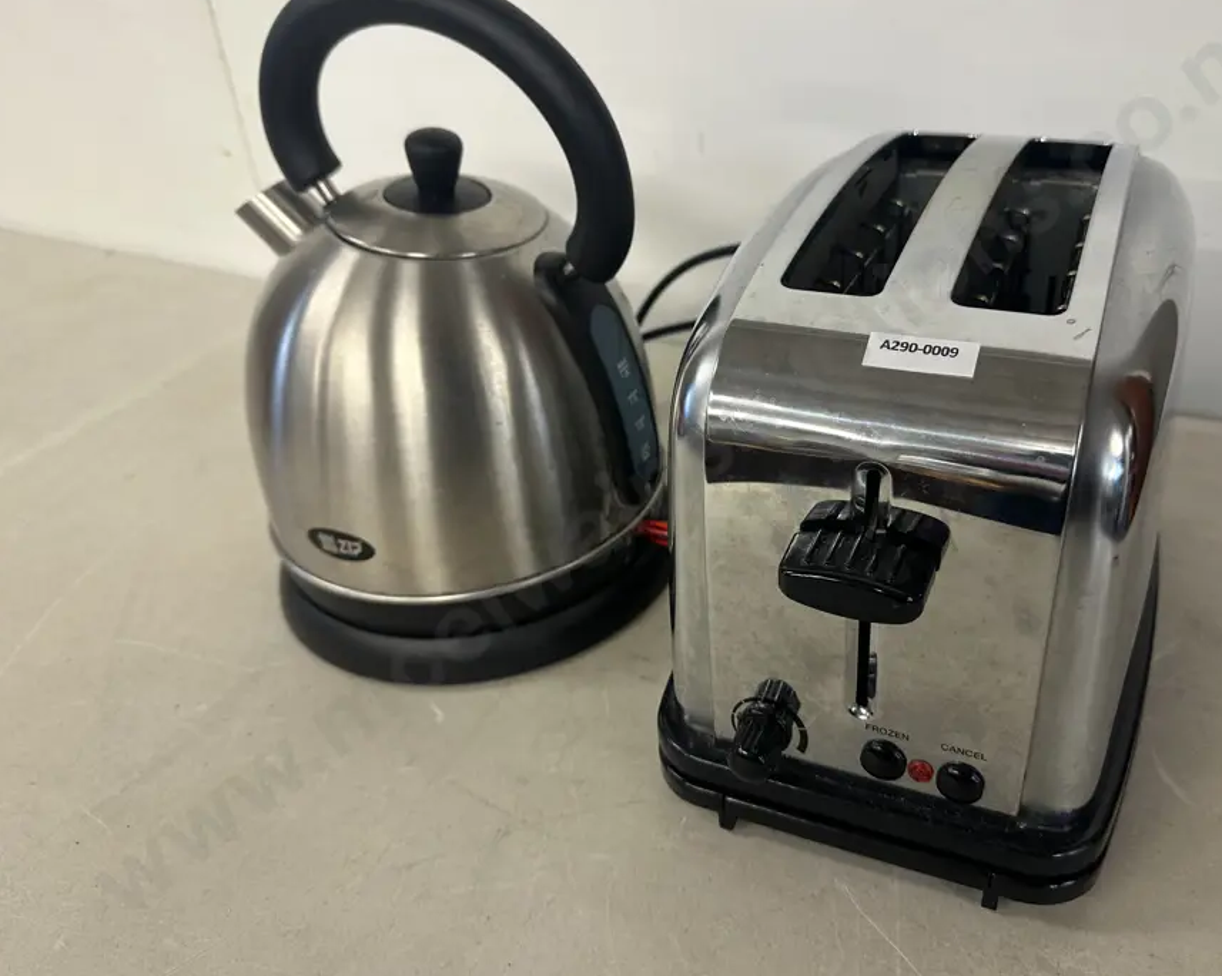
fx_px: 1012
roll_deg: +3.1
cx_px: 690
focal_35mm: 28
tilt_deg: -32.3
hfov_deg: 62.0
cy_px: 463
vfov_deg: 51.5
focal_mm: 6.86
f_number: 1.78
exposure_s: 1/50
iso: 125
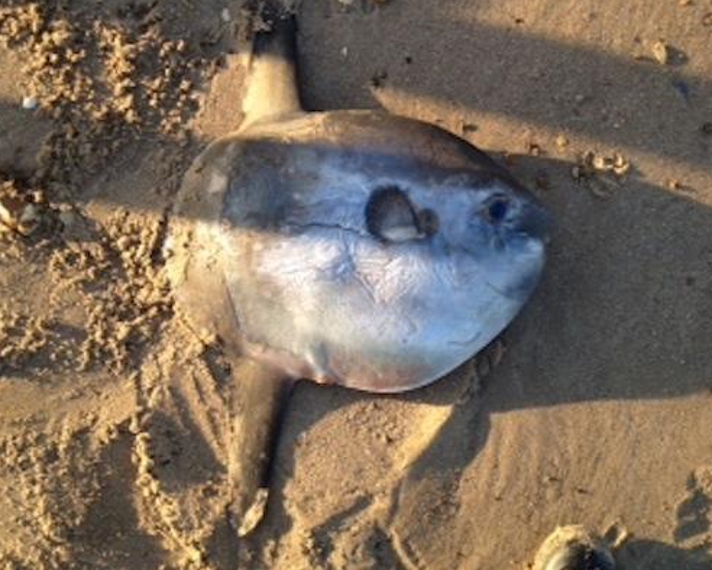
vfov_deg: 40.2
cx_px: 354
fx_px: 780
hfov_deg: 49.1
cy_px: 284
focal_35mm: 37
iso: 50
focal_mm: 4.28
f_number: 2.4
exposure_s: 1/315
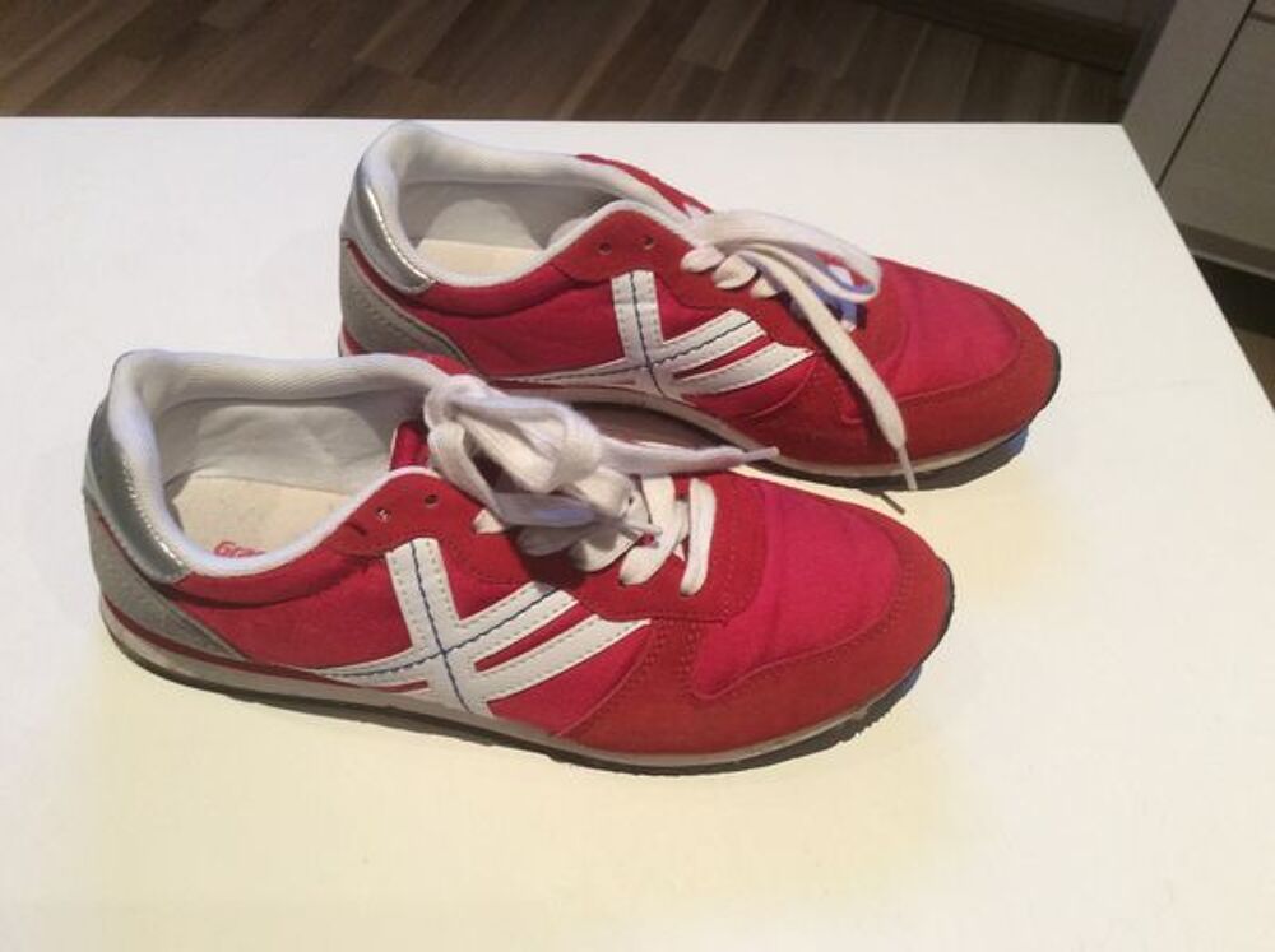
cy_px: 476
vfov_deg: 44.1
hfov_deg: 56.9
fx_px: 1177
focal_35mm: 32
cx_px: 638
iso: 64
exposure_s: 1/25
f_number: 2.4
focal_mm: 3.3
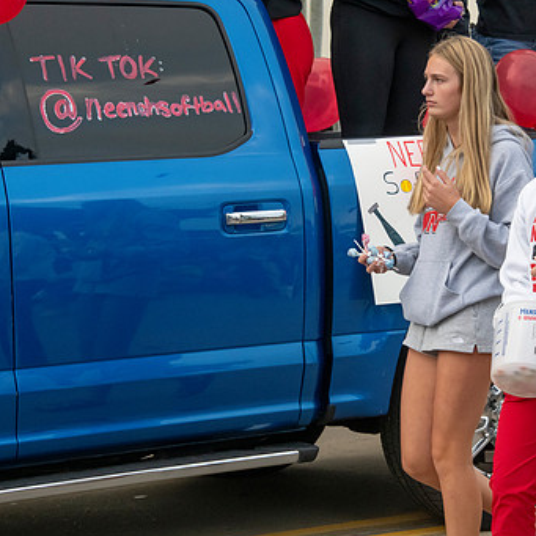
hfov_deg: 11.5
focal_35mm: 152
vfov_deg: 11.5
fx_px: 2663
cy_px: 243
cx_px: 415
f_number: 11
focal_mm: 105
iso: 3200
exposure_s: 1/640
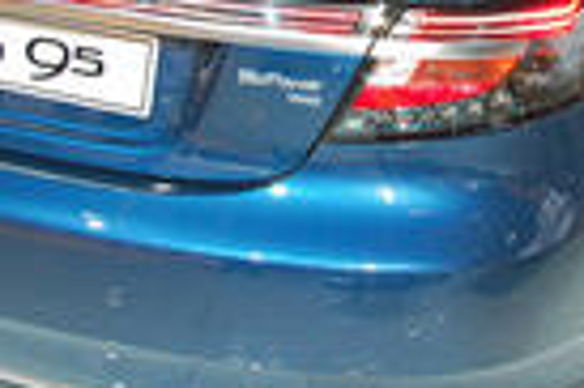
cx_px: 409
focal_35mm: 105
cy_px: 21
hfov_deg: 19.4
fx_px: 1701
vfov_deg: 12.9
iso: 450
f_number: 4
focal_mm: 24
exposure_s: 1/60
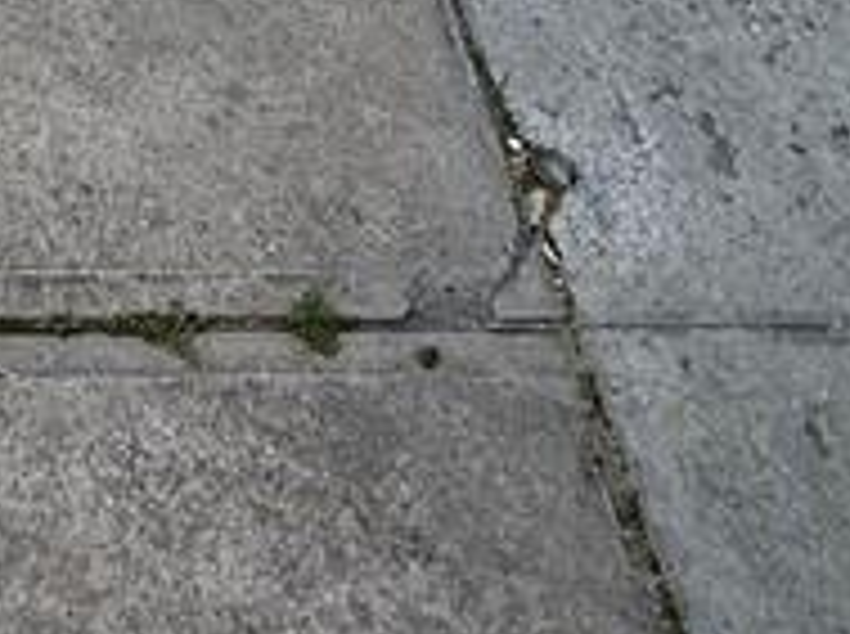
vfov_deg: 14.7
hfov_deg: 22.9
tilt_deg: -30.3
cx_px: -252
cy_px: -751
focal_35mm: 76
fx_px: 1863
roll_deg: +0.1
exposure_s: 1/789
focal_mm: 2.22
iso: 64
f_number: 2.2
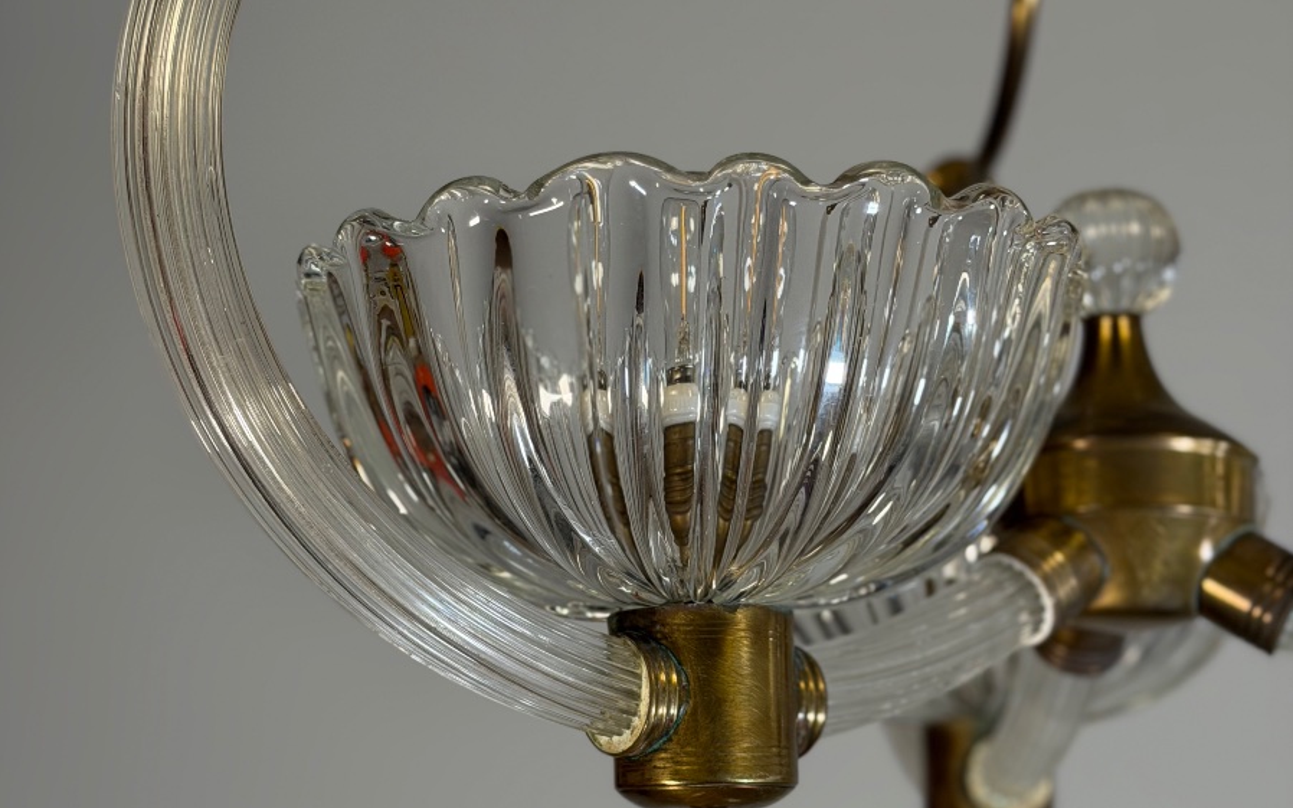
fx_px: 2396
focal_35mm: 68
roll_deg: +0.5
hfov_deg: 30.2
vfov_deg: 19.1
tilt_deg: +15.0
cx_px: 646
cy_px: 403
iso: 100
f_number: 1.78
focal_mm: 6.76
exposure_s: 1/82
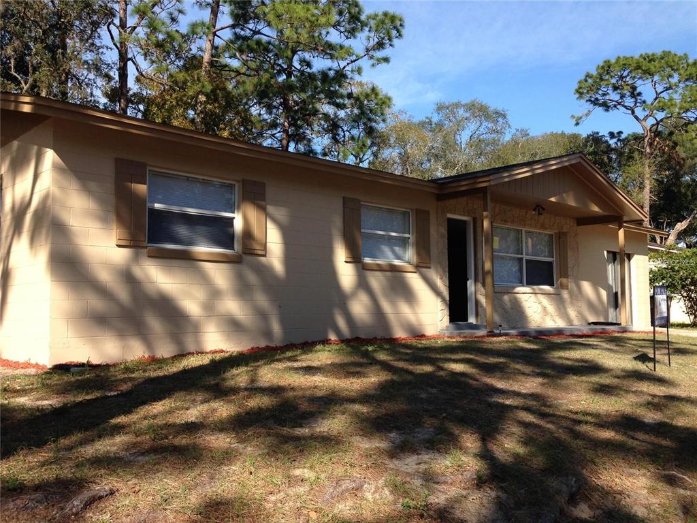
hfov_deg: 55.4
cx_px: 348
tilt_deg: +6.8
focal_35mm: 33
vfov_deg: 42.9
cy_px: 262
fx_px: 664
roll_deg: +1.3
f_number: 2.4
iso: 50
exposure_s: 1/951
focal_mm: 4.12
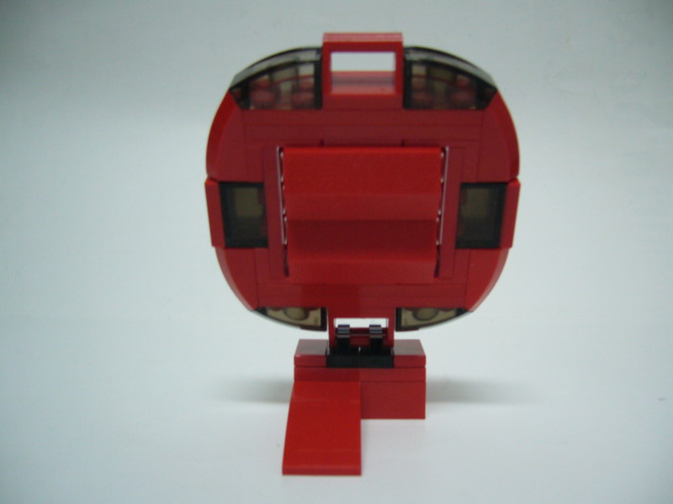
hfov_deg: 52.6
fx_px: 680
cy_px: 252
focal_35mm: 35
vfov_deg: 40.7
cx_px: 336
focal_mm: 5.8
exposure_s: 1/15
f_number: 2.8
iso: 200
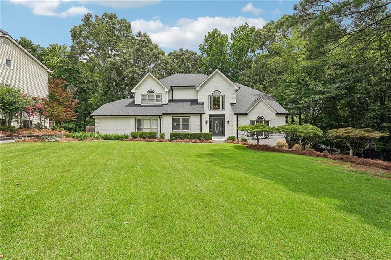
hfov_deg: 96.8
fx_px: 174
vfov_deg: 73.7
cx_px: 196
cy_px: 130
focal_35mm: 16
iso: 800
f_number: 8
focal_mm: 16
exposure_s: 1/1600
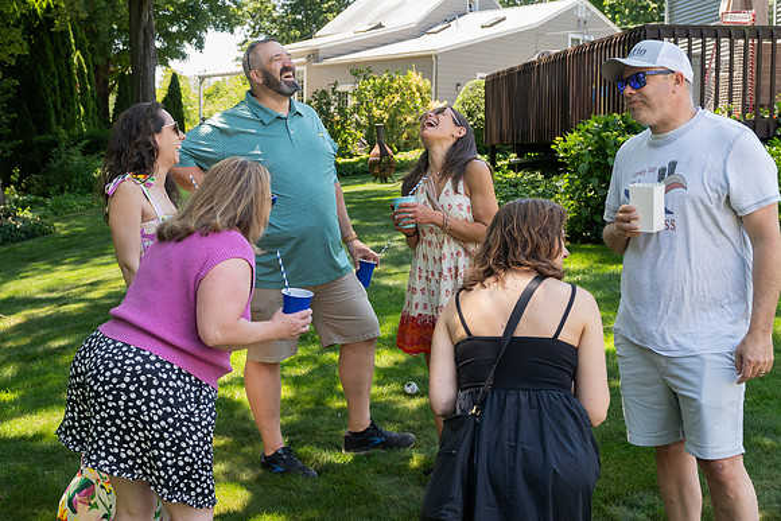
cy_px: 229
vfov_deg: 29.6
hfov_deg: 43.1
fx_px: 986
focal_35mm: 45
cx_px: 343
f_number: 4
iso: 640
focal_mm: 27
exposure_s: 1/400
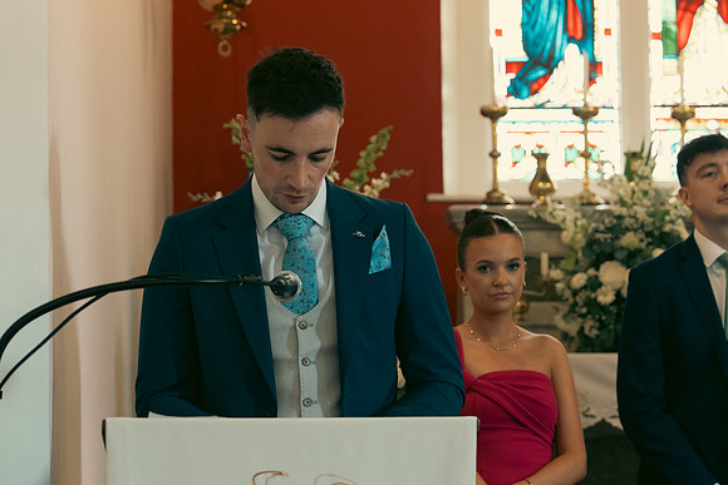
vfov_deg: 16.1
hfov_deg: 23.9
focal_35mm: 85
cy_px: 242
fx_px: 1719
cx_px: 364
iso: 2500
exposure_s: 1/200
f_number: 3.5
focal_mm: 57
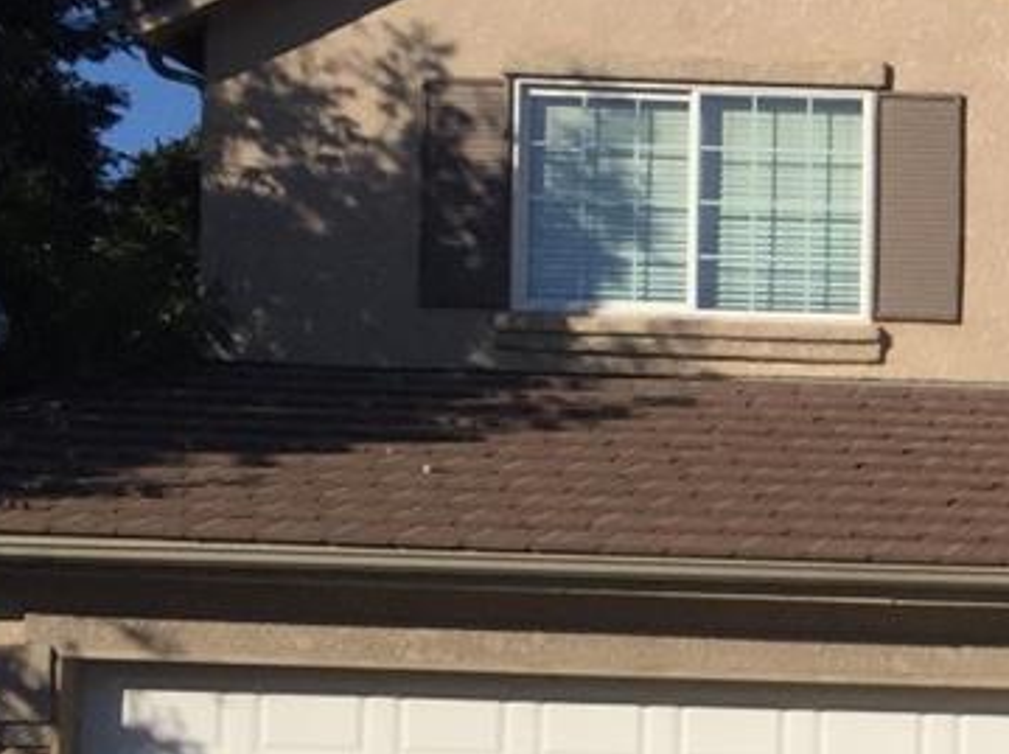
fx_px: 3522
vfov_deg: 12.1
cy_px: 785
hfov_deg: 14.9
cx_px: 1614
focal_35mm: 121
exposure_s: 1/3968
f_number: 2.2
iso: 32
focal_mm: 4.15
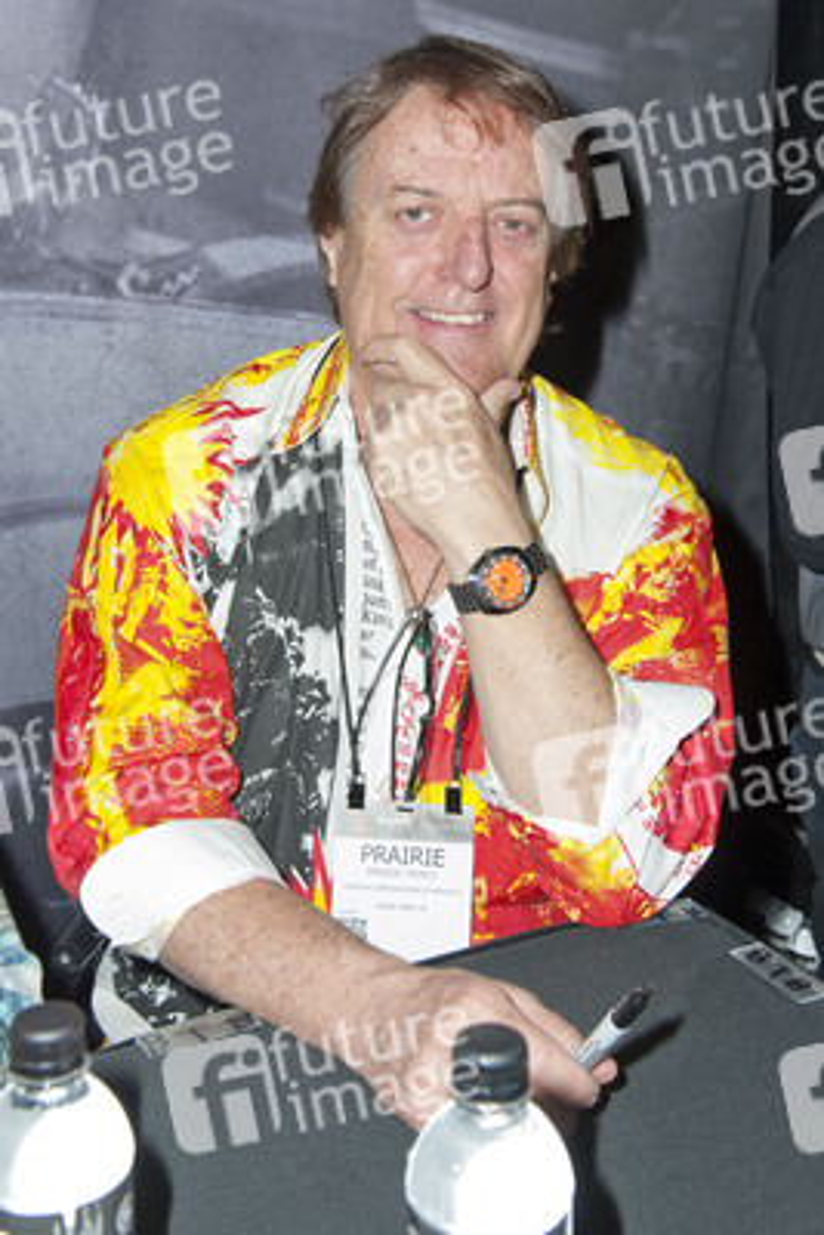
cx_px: 412
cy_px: 618
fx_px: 1235
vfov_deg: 53.1
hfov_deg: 36.9
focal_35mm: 36
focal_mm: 36
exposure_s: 1/320
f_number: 6.3
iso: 500
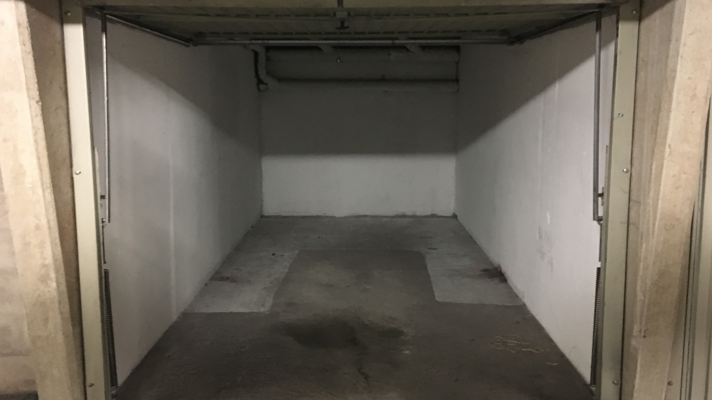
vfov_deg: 35.6
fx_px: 623
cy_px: 174
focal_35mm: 33
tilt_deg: -9.2
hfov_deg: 59.5
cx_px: 354
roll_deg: -0.3
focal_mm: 4.15
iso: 500
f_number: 2.2
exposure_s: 1/17
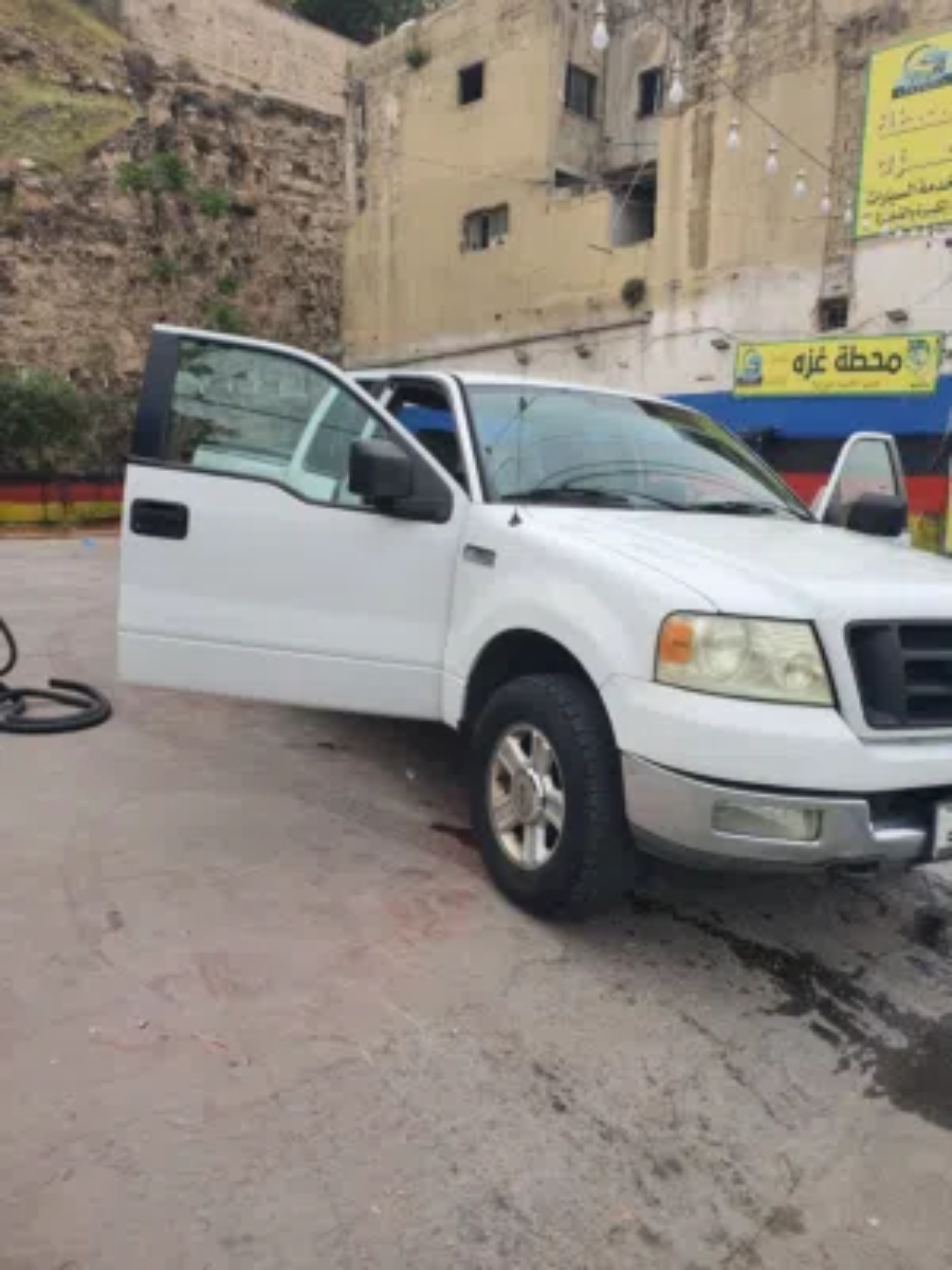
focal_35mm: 26
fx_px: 953
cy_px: 635
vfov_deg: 67.3
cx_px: 476
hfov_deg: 53.1
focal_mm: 4.3
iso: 50
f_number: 2.4
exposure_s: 1/1360
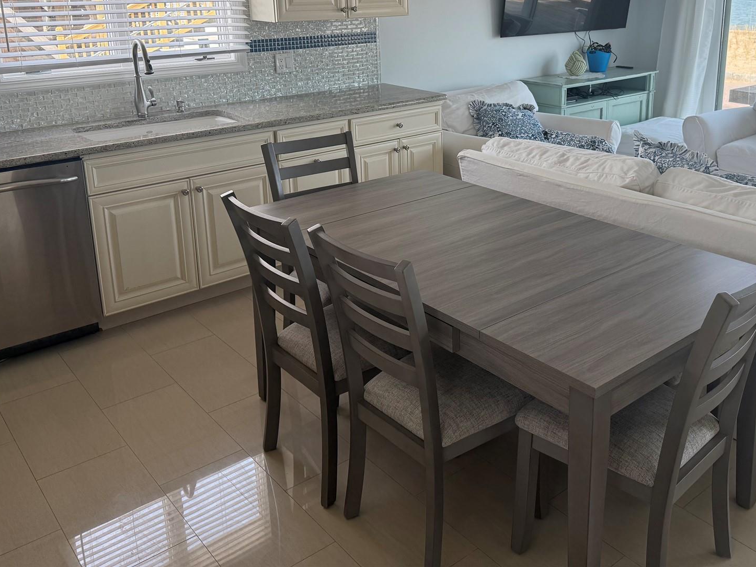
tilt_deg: -13.4
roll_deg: +0.2
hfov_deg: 53.6
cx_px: 453
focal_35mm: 34
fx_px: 742
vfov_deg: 41.0
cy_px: 166
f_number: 1.78
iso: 100
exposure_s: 1/327
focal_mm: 6.76
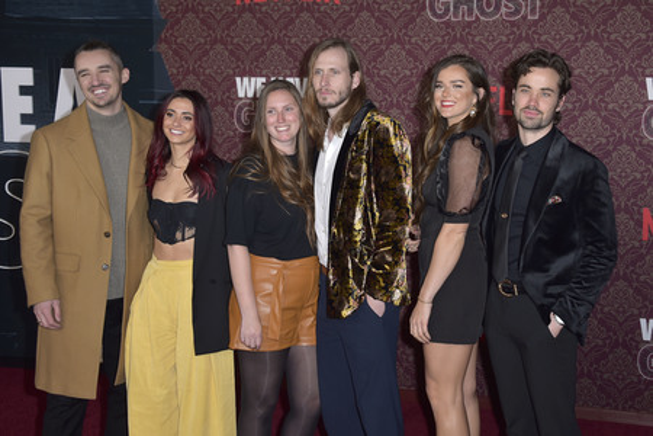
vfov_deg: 27.0
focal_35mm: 50
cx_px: 326
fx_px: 907
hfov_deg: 39.6
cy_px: 218
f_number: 6.3
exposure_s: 1/250
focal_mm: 50
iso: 400
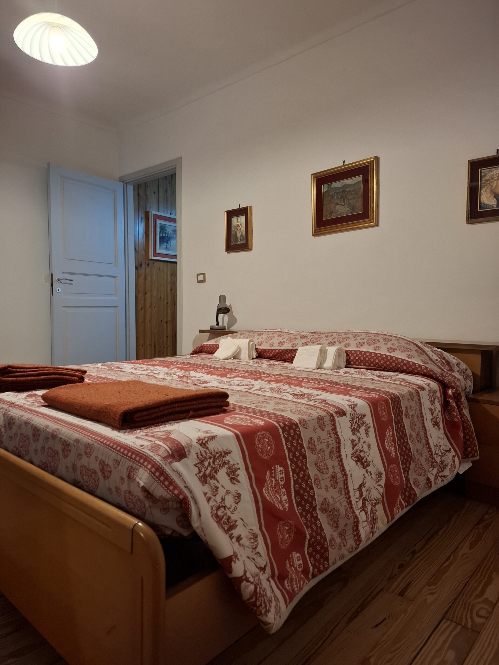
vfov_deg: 73.9
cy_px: 332
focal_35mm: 23
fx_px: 442
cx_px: 250
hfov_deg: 58.9
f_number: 1.8
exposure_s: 1/50
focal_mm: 5.54
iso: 250
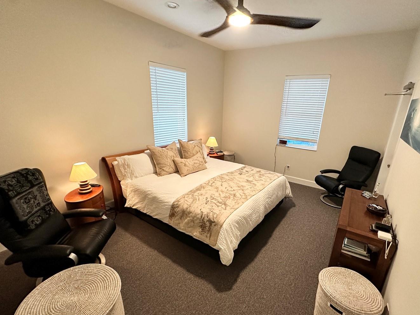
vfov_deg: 74.6
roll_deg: -2.6
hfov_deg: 90.9
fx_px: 206
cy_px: 171
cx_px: 224
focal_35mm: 17
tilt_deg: -17.5
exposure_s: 1/60
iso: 500
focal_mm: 2.22
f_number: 2.2
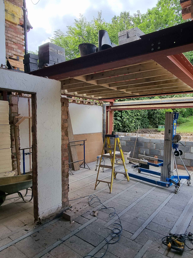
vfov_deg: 79.0
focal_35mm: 21
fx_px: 156
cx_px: 126
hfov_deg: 62.1
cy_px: 129
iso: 50
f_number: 2.2
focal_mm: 2.2
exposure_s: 1/390
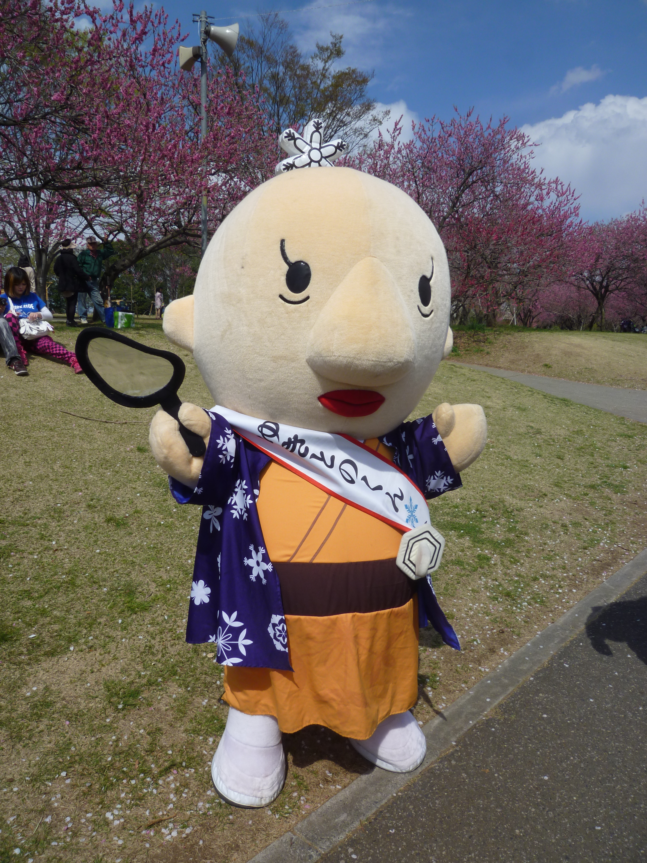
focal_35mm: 25
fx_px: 623
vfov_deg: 69.4
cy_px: 432
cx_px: 324
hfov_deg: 54.9
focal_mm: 4.5
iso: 80
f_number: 5.6
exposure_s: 1/640
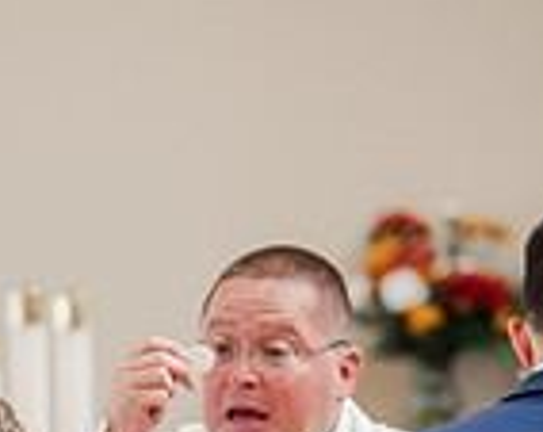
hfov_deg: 4.2
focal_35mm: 462
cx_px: 11
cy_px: 646
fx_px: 7409
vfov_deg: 3.3
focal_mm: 155
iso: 400
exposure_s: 1/200
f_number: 2.8
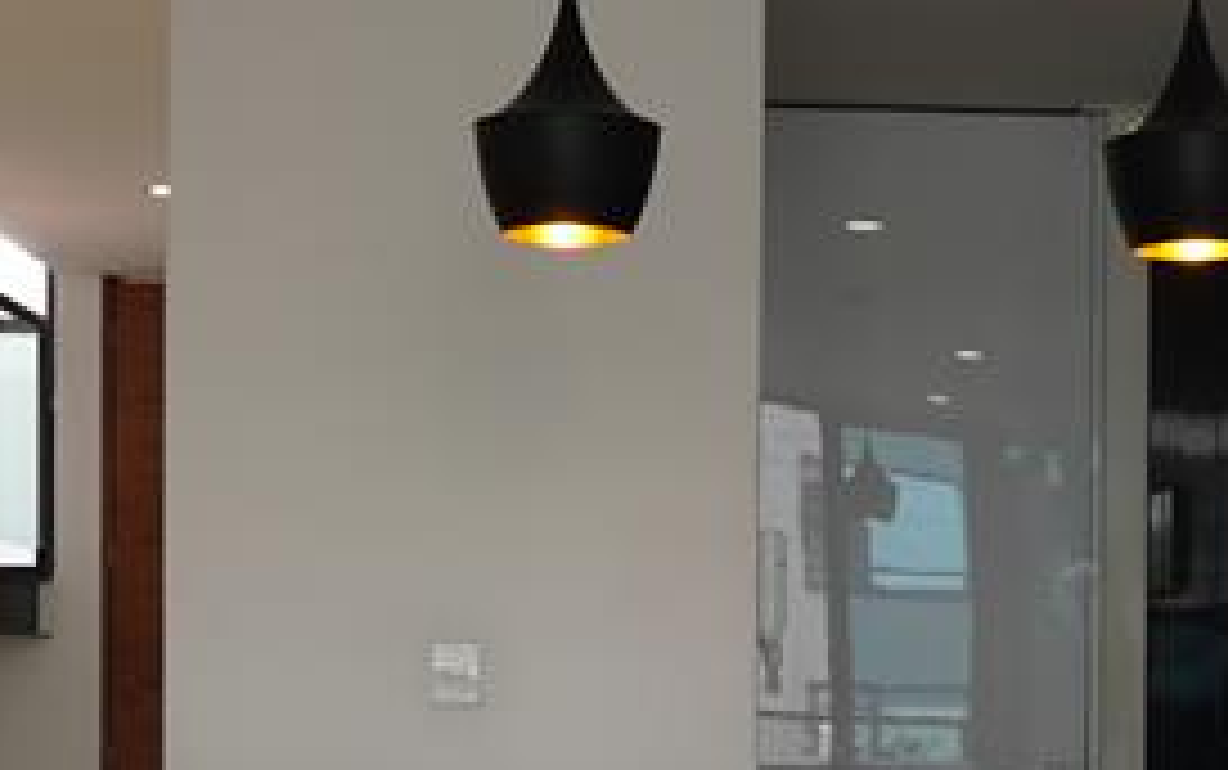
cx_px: 783
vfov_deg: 15.0
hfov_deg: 24.0
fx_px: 2877
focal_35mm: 86
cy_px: 734
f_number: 3.5
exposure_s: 1/100
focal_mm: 15
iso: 100
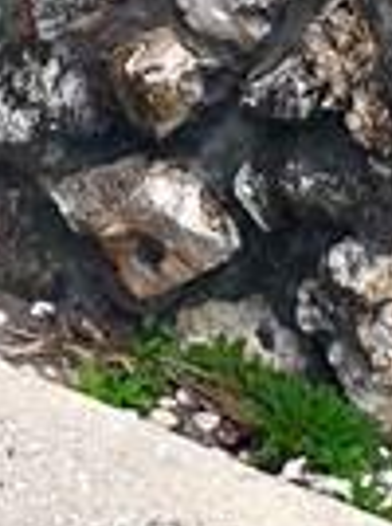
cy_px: -648
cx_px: 114
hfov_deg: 6.9
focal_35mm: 214
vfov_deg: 8.6
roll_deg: -2.8
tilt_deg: -7.2
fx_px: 3242
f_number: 1.8
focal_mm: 4
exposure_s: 1/363
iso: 20
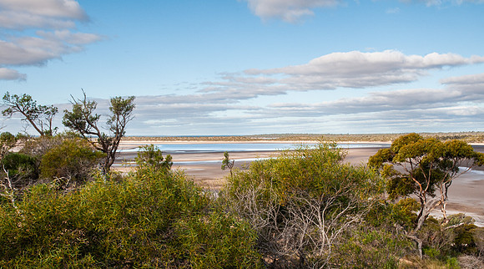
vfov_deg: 27.6
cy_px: 167
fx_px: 545
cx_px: 232
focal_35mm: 43
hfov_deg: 47.9
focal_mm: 26
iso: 400
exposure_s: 1/125
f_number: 16
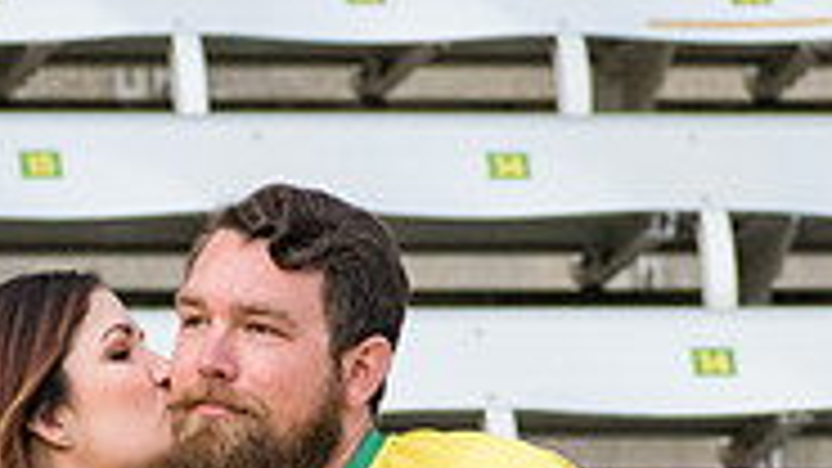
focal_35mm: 1486
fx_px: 32778
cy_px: 506
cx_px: 250
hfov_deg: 1.5
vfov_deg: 0.8
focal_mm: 300
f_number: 6.3
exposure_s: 1/500
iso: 1000
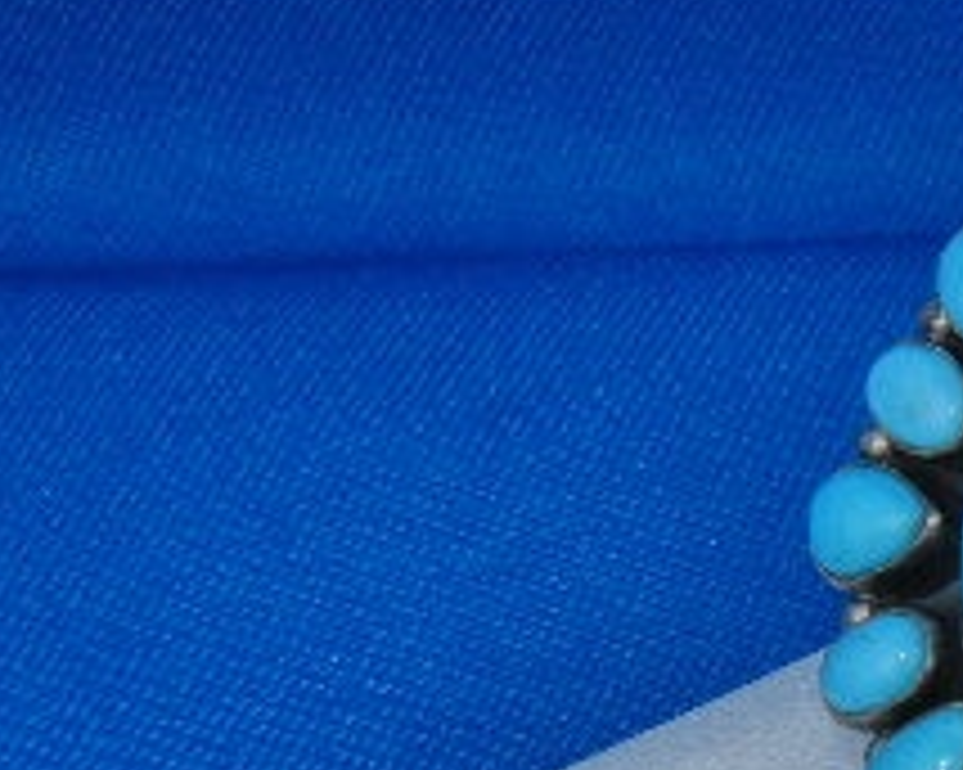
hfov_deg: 8.5
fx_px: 6410
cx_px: 1251
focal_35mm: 225
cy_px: 725
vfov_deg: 6.9
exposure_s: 1/30
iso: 205
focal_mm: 13.9
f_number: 4.3
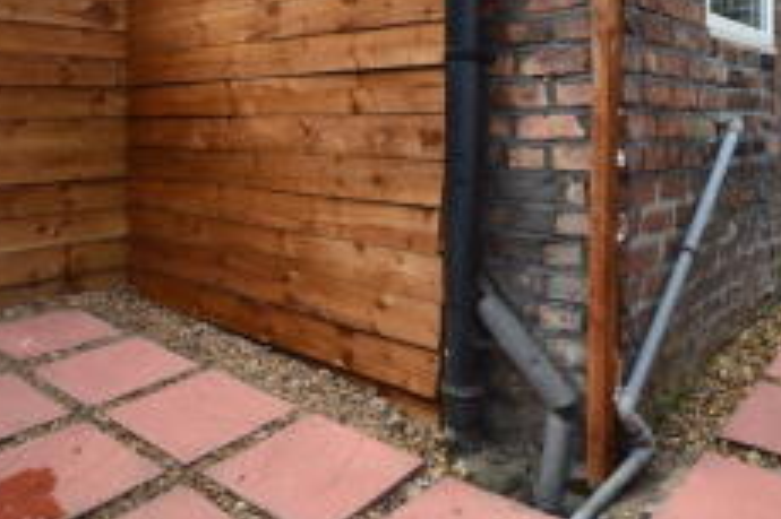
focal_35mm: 31
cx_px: 374
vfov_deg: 40.7
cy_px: 110
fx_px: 672
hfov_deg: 60.3
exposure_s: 1/100
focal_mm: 10
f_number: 5
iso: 160
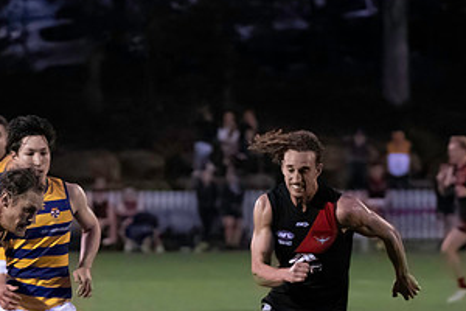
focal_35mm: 512
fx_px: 6627
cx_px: -80
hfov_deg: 4.0
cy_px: 498
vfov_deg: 2.7
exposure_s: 1/800
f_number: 2.8
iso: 10000
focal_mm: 120
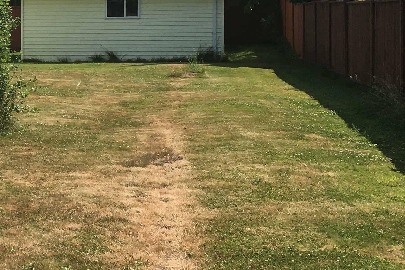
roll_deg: +1.6
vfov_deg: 15.3
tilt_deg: -3.2
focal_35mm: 89
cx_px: -58
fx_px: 1001
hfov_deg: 21.5
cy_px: 84
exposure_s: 1/1374
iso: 25
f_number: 2.2
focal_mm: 4.15
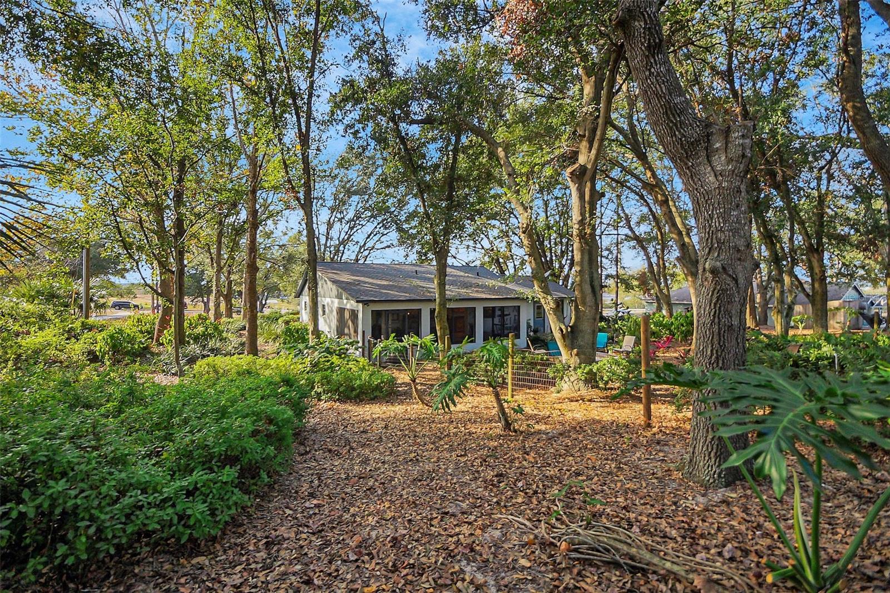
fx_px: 371
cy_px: 296
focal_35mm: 15
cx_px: 445
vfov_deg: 77.3
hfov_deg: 100.4
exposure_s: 1/320
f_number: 4.5
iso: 200
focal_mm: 10
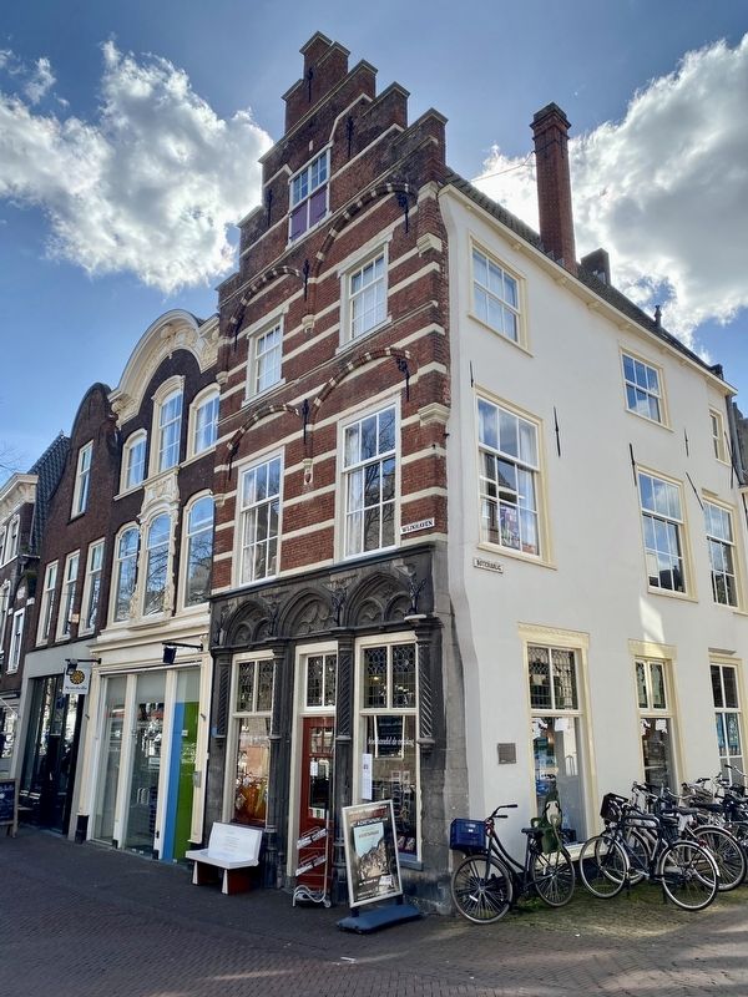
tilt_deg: +17.1
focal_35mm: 26
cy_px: 498
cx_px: 374
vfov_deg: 67.3
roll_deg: +0.3
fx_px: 749
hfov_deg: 53.1
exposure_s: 1/2222
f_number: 1.8
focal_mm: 4.25
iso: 32
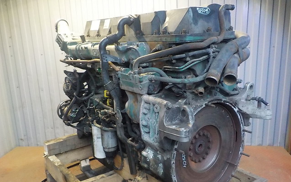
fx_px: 254
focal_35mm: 32
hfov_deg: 59.7
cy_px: 107
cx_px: 146
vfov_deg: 39.3
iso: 800
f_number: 3.3
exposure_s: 1/25
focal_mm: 4.1
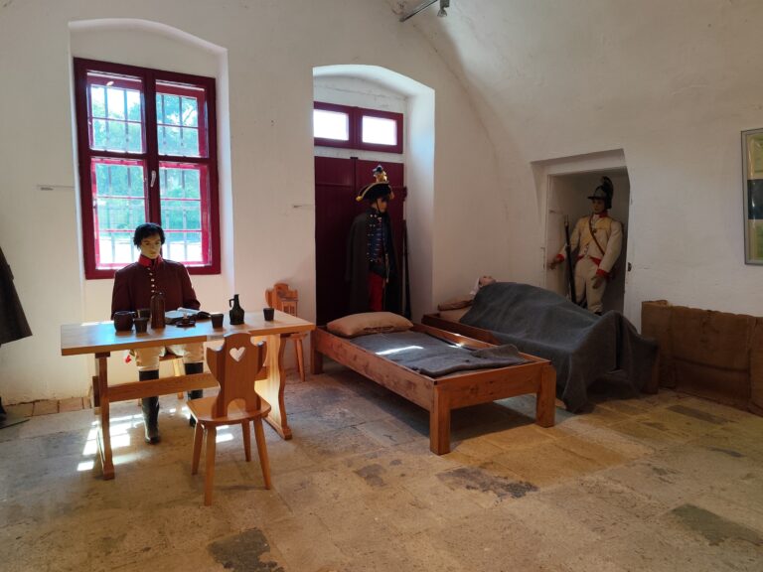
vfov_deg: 58.9
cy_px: 286
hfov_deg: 73.9
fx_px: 507
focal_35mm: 23
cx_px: 382
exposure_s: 1/100
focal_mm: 6.19
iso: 80
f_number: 1.65
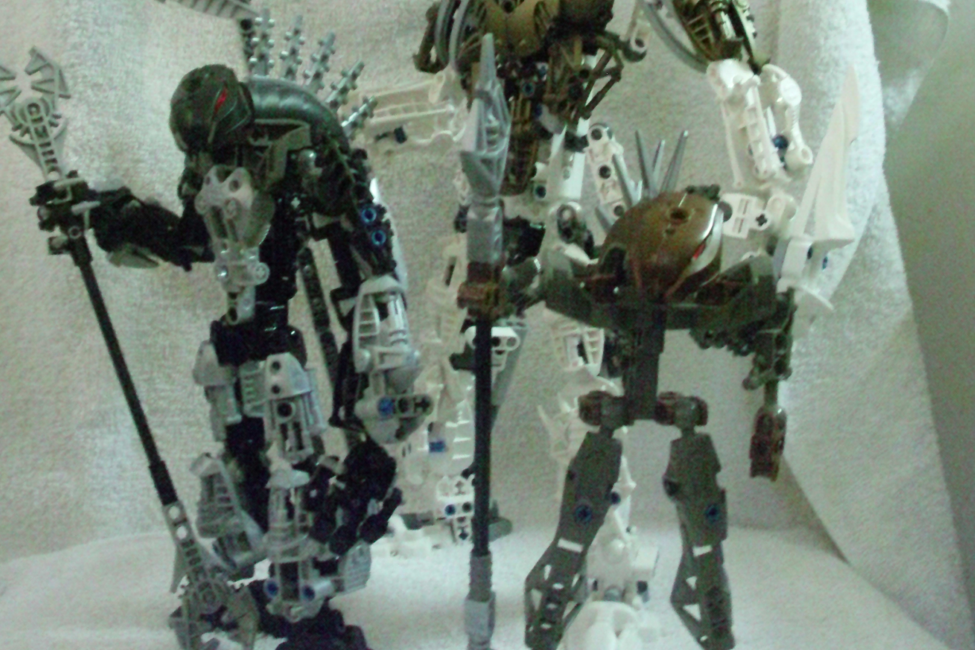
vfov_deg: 25.3
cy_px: 178
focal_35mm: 53
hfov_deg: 37.5
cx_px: 487
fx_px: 1435
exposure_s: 1/21
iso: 1600
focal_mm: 6.3
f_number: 3.1
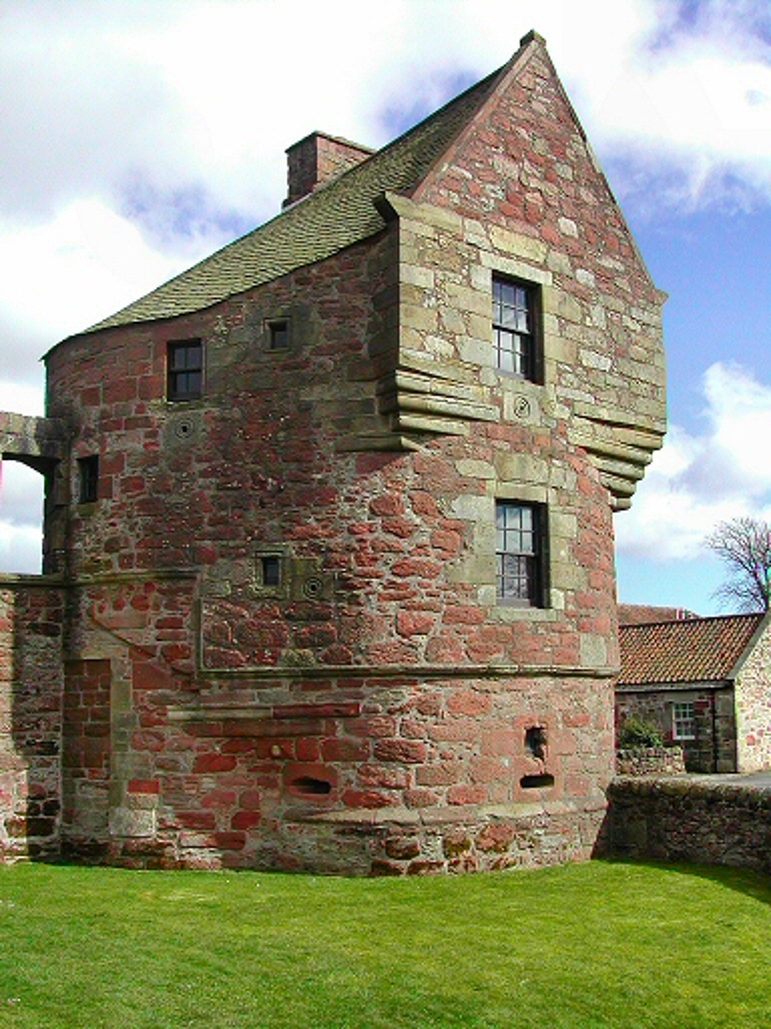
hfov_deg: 37.7
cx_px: 386
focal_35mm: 38
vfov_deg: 49.0
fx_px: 1128
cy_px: 514
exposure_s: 1/184
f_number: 7.6
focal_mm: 8
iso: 100
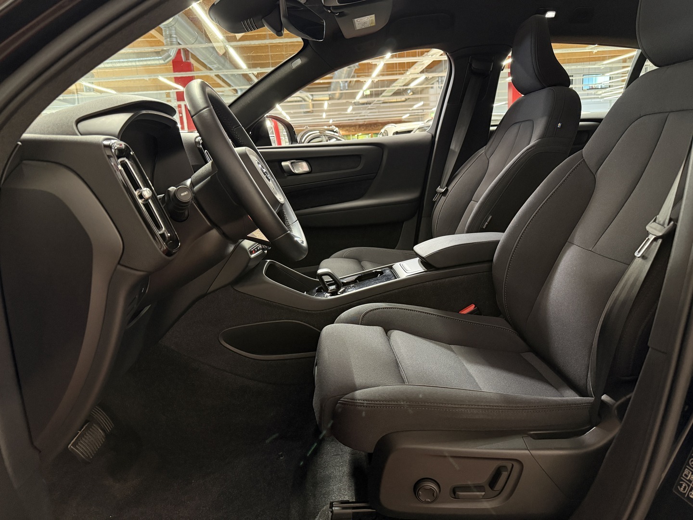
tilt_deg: -11.7
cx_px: 346
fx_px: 480
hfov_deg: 71.6
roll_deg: +4.2
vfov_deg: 56.8
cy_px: 260
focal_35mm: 24
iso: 500
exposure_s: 1/50
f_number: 1.78
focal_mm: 6.76
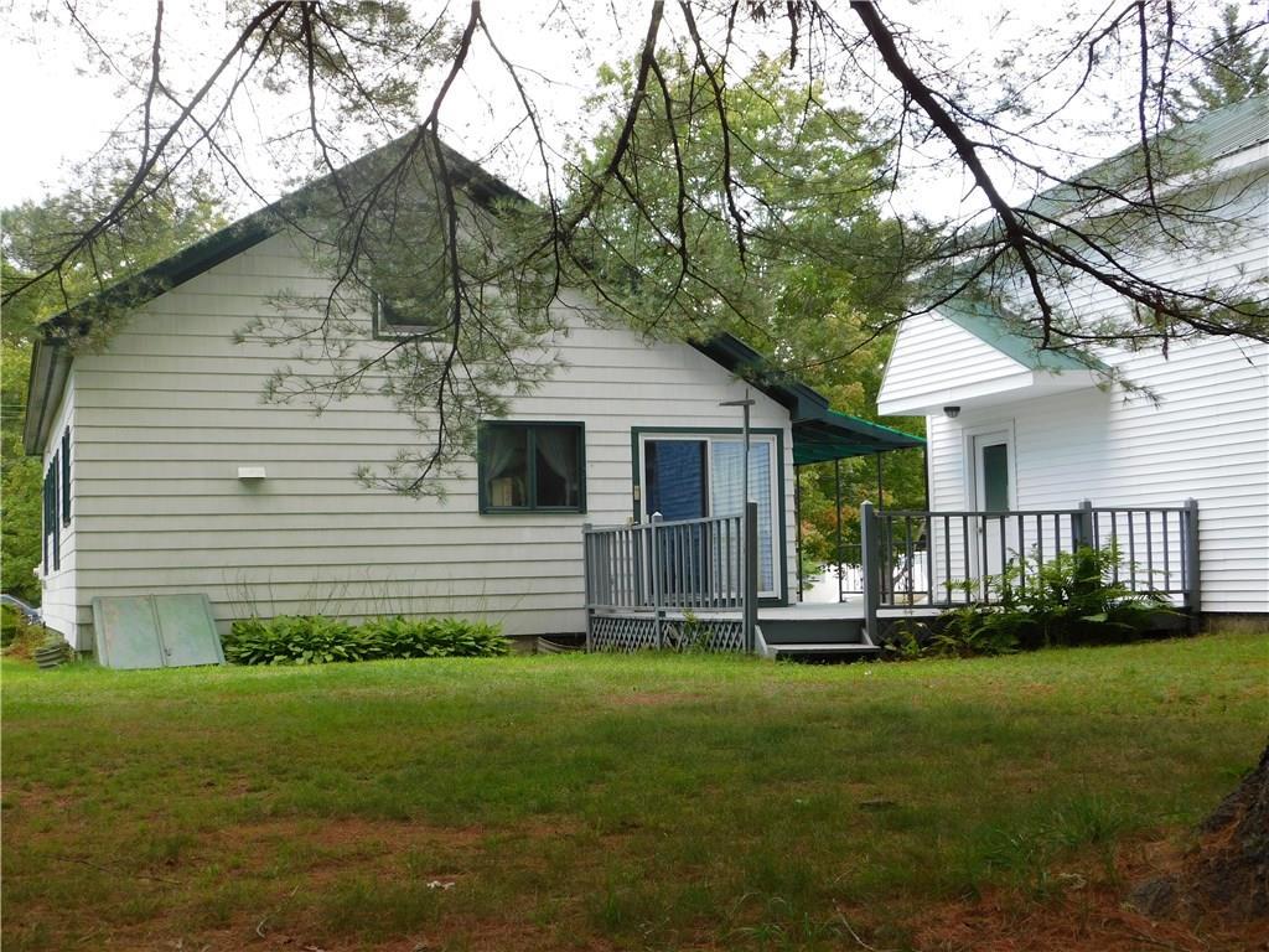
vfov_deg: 32.2
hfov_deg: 42.1
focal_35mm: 45
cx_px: 634
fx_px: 1650
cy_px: 476
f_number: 3.7
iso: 125
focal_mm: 8
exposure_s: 1/125
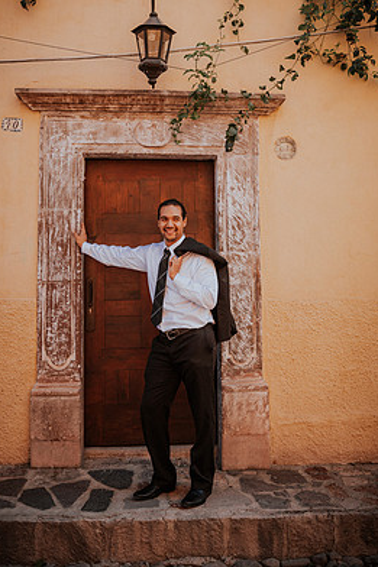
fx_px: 489
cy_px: 244
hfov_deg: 42.3
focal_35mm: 31
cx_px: 174
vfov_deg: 60.1
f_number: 1.8
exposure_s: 1/1250
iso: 100
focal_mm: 18
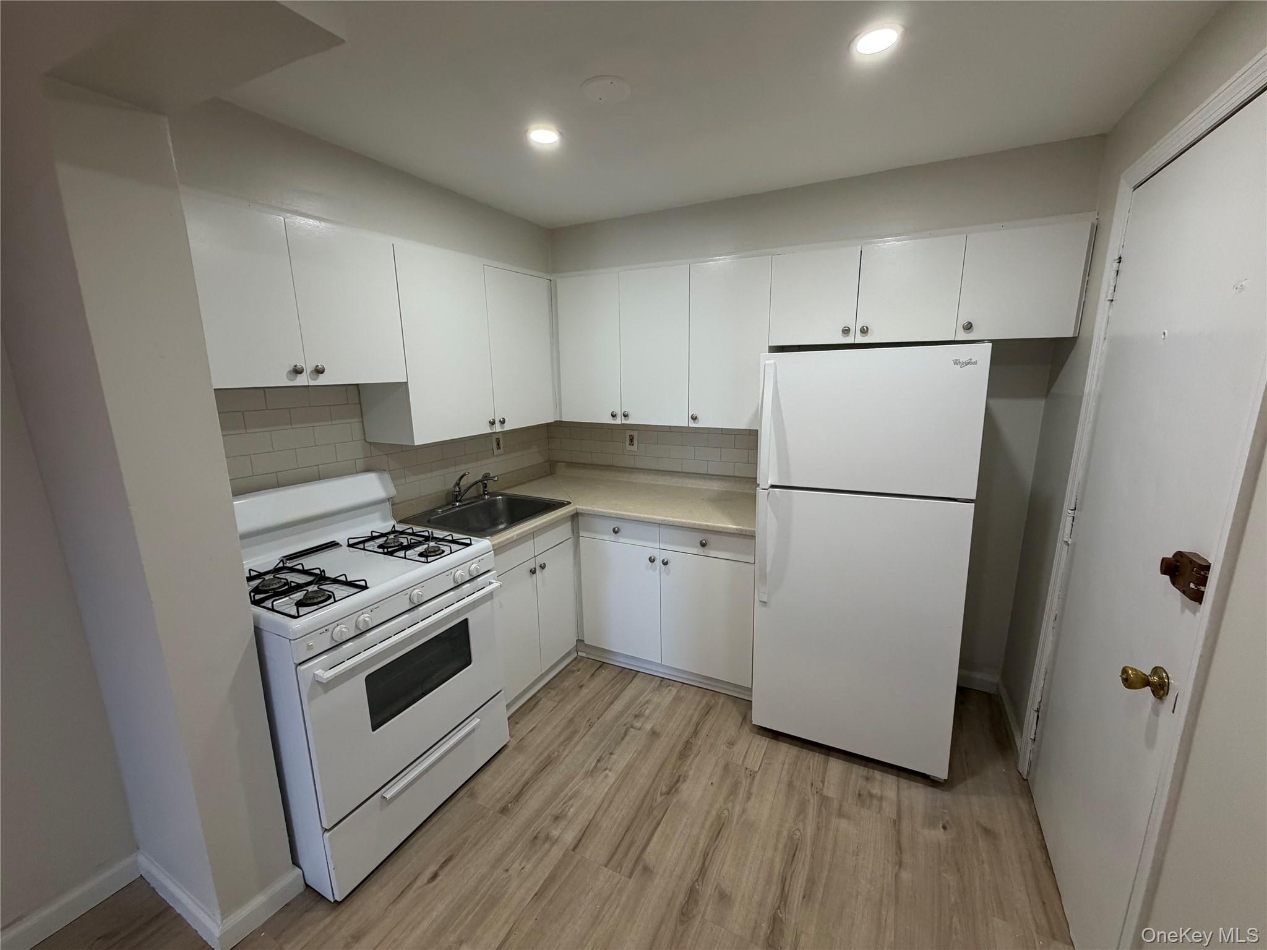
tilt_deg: -10.8
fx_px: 512
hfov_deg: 102.1
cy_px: 475
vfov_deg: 85.7
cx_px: 634
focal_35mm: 14
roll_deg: +1.0
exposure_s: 1/120
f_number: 2.2
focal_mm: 2.22
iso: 250
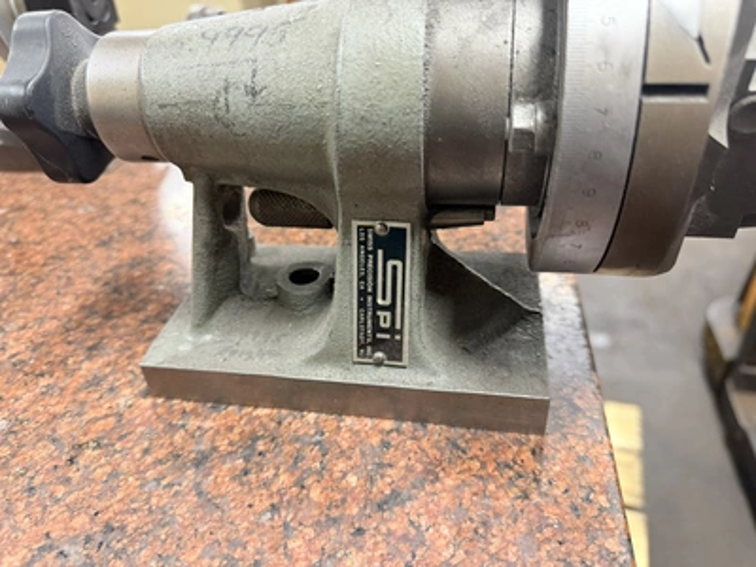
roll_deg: +3.5
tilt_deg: -35.5
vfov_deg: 56.8
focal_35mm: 24
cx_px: 378
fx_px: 524
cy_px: 284
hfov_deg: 71.6
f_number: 1.78
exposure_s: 1/60
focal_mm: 6.76
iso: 500
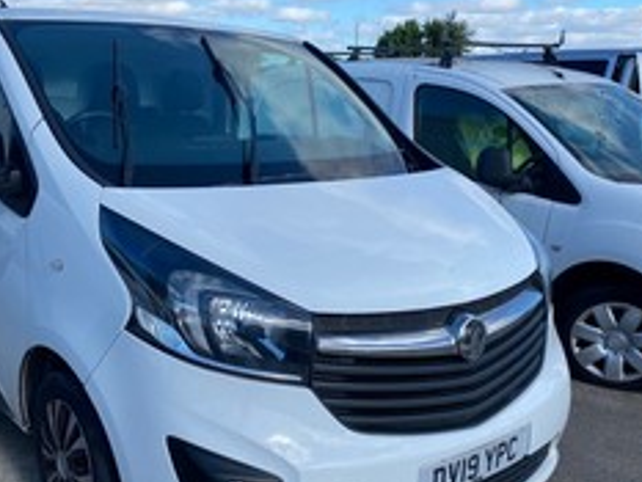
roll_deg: +0.8
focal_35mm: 39
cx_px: 196
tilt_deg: -16.6
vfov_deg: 36.7
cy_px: 289
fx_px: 724
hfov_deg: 46.8
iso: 32
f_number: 1.8
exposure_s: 1/1898
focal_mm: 4.25
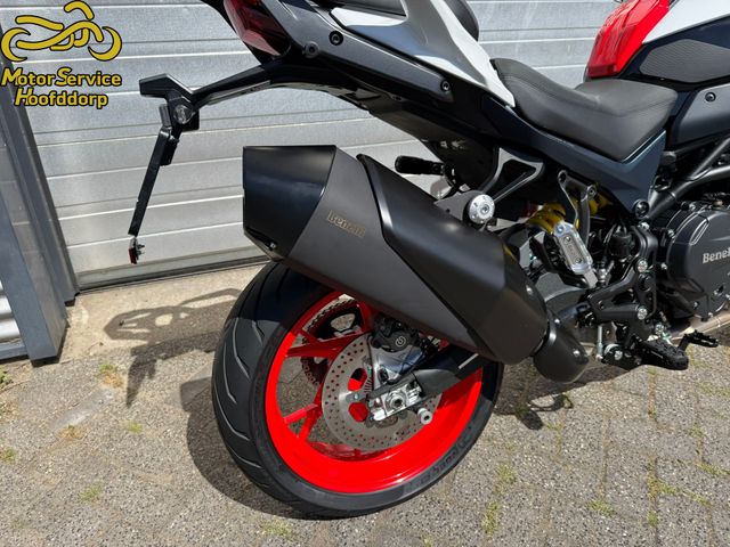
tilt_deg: -25.2
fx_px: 506
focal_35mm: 24
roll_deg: +1.1
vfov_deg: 56.8
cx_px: 365
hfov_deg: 71.6
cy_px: 274
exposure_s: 1/3759
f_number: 1.78
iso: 80
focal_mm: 6.76
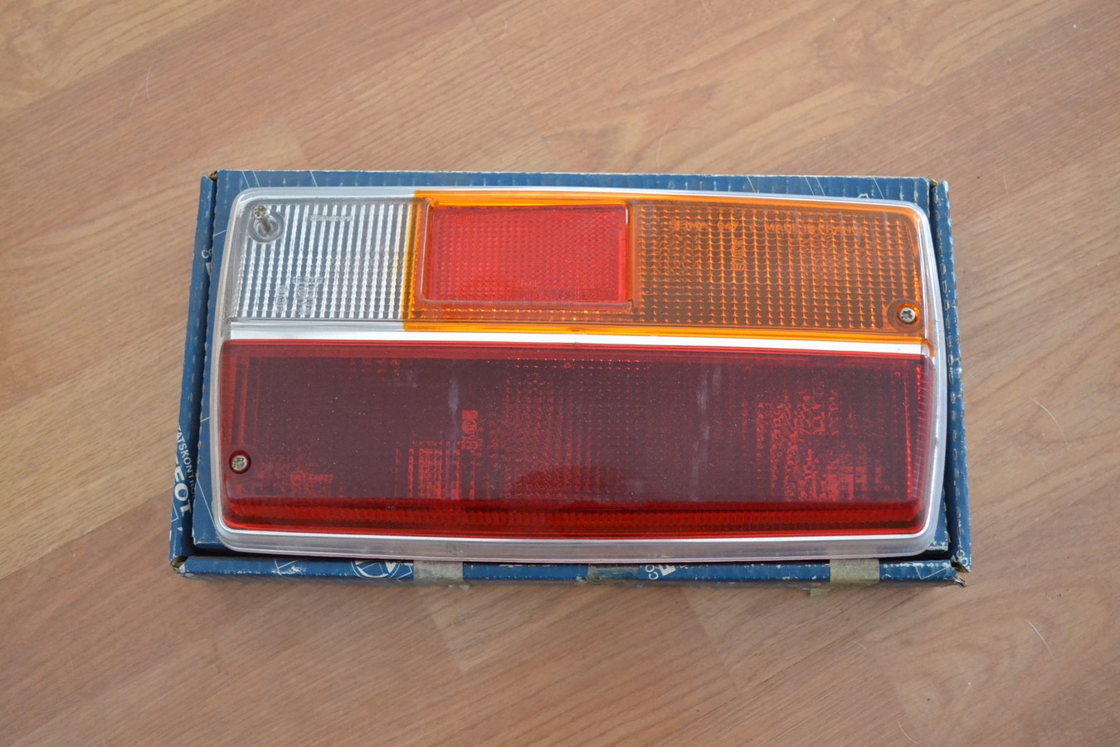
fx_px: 1353
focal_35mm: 44
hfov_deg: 45.0
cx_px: 560
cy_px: 374
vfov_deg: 30.8
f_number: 4.5
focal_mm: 29
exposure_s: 1/25
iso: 3200
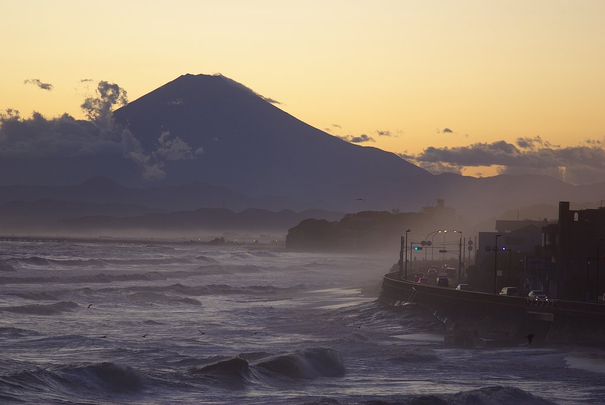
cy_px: 202
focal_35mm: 202
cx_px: 302
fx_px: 3406
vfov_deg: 6.8
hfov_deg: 10.1
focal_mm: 135
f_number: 1.8
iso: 100
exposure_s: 1/320
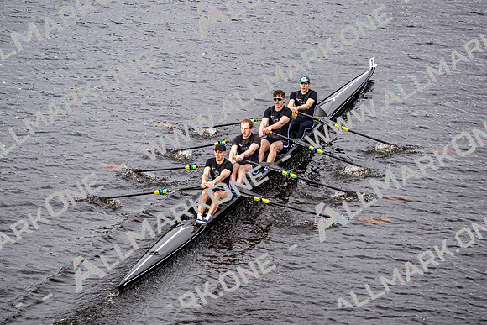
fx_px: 2977
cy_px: 162
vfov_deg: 6.2
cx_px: 244
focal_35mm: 220
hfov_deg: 9.4
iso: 320
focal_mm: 147
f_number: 2.8
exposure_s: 1/2000
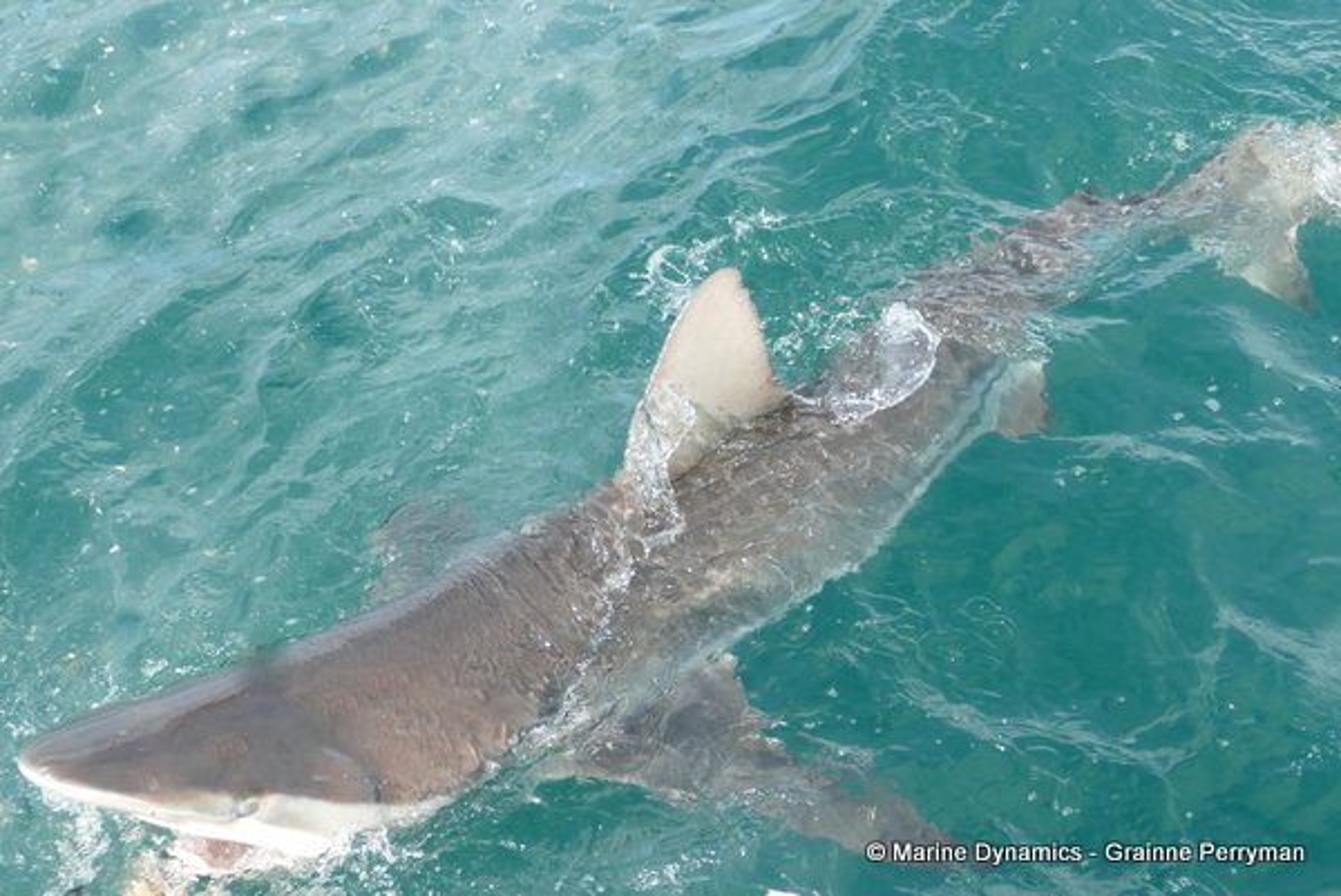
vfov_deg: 28.1
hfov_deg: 41.1
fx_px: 1789
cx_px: 670
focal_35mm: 48
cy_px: 448
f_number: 3.3
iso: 125
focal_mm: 17.54
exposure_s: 1/400
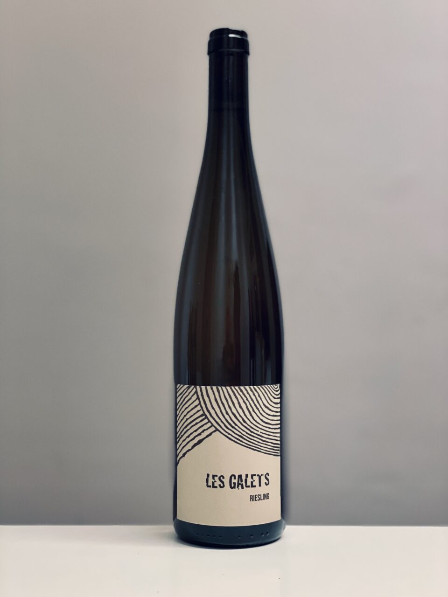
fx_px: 897
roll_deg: +0.4
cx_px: 224
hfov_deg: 28.0
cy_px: 298
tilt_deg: +0.9
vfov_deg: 36.8
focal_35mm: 52
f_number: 2
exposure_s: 1/100
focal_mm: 6
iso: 200
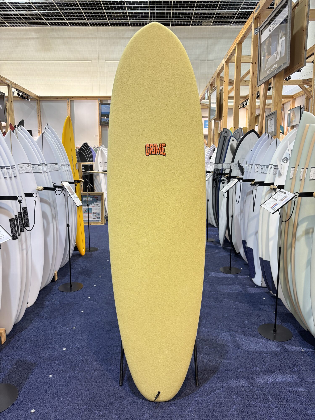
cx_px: 158
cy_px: 210
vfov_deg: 67.3
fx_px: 315
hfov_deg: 53.1
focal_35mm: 26
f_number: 1.6
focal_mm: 5.96
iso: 80
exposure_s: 1/60
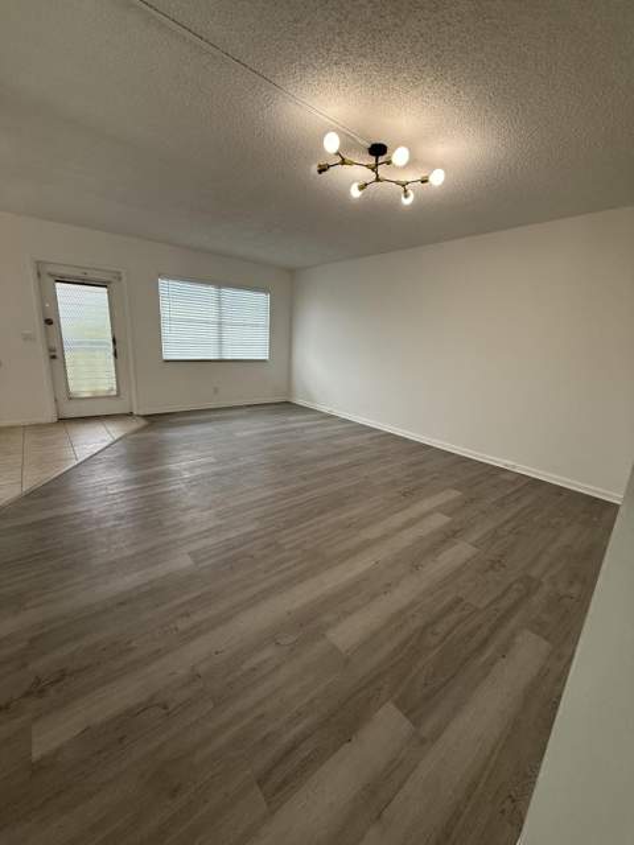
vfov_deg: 102.1
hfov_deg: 85.7
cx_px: 317
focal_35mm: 14
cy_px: 422
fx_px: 342
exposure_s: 1/120
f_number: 2.2
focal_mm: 2.22
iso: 100
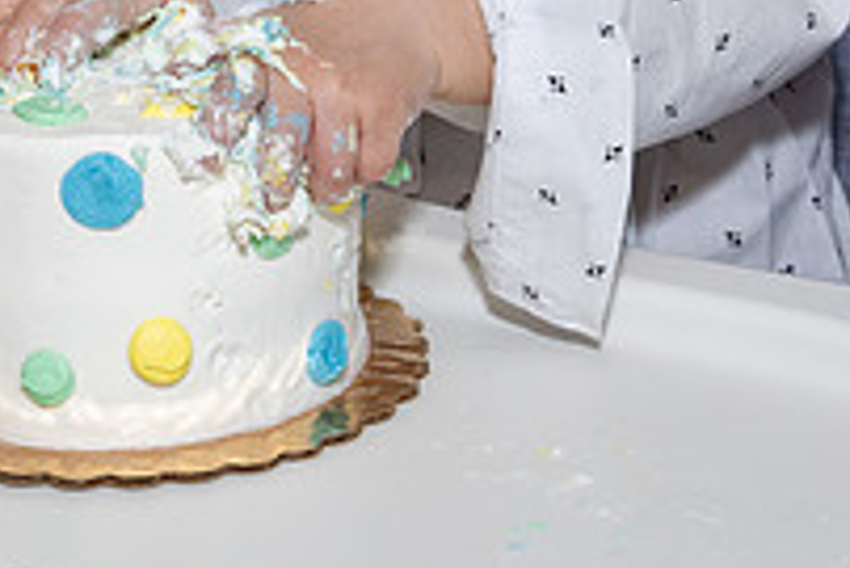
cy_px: -185
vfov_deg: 7.8
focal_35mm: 174
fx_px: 4111
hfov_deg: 11.7
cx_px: -4
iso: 640
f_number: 8
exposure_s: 1/250
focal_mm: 52
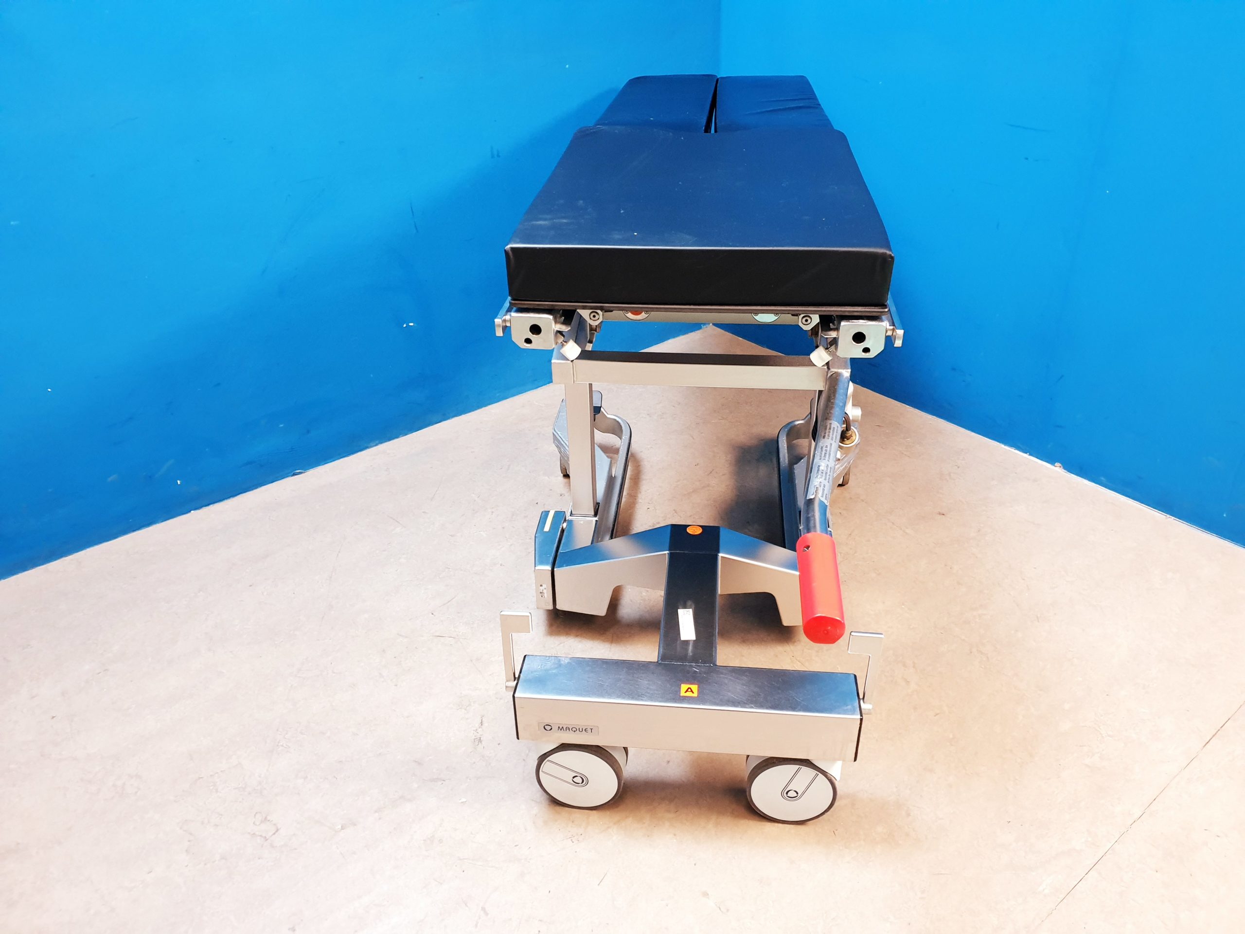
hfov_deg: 67.3
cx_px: 622
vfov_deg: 53.1
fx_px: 935
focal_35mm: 26
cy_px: 467
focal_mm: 4.3
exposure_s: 1/50
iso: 320
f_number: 1.5
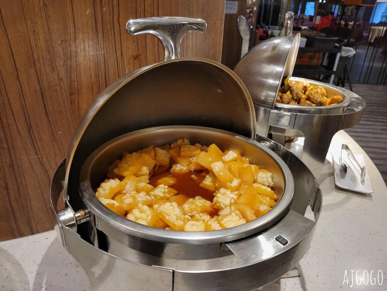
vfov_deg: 53.1
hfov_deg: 67.3
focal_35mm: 26
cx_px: 194
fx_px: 291
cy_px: 146
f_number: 1.8
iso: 200
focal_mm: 5.4
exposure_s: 1/60
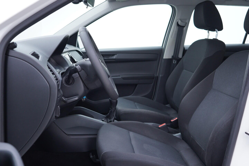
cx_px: 124
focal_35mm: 36
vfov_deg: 36.9
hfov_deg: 53.1
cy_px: 83
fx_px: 249
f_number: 2.8
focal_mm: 24
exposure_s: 1/40
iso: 125
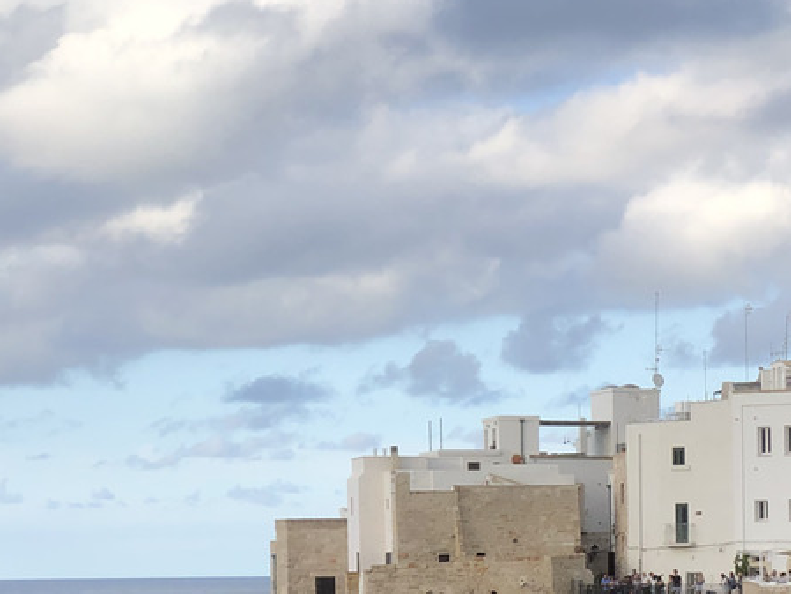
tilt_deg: -1.9
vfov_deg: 10.5
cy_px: 656
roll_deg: +1.6
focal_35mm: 139
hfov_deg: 13.7
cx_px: 995
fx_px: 3177
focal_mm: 6
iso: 16
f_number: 2.4
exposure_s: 1/600
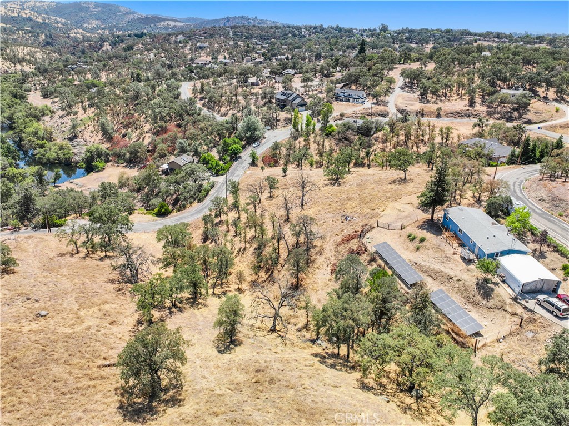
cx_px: 284
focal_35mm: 24
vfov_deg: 56.8
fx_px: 394
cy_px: 213
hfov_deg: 71.6
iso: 160
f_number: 3.2
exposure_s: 1/2000
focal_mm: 12.29
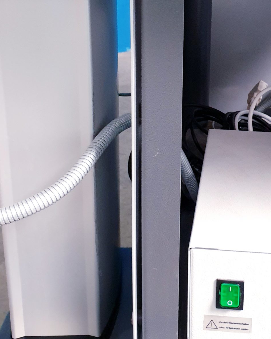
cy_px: 59
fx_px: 551
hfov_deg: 27.4
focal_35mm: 55
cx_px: 192
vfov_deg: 33.0
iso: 320
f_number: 2.4
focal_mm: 4.3
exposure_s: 1/25
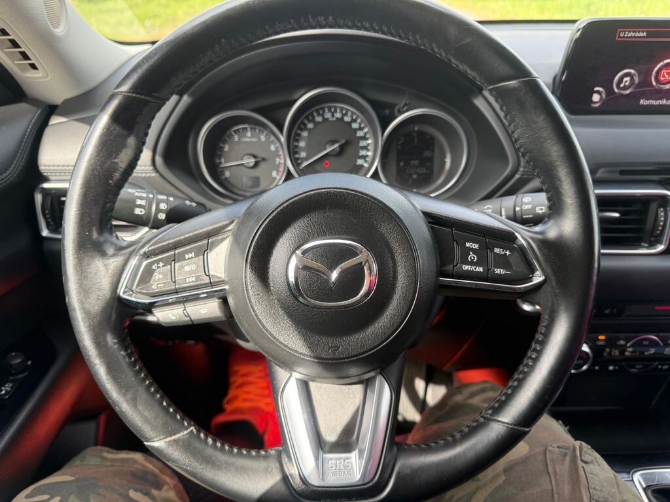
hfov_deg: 71.6
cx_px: 335
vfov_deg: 56.8
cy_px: 251
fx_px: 465
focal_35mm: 24
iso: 100
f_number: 1.78
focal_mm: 6.76
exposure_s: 1/361
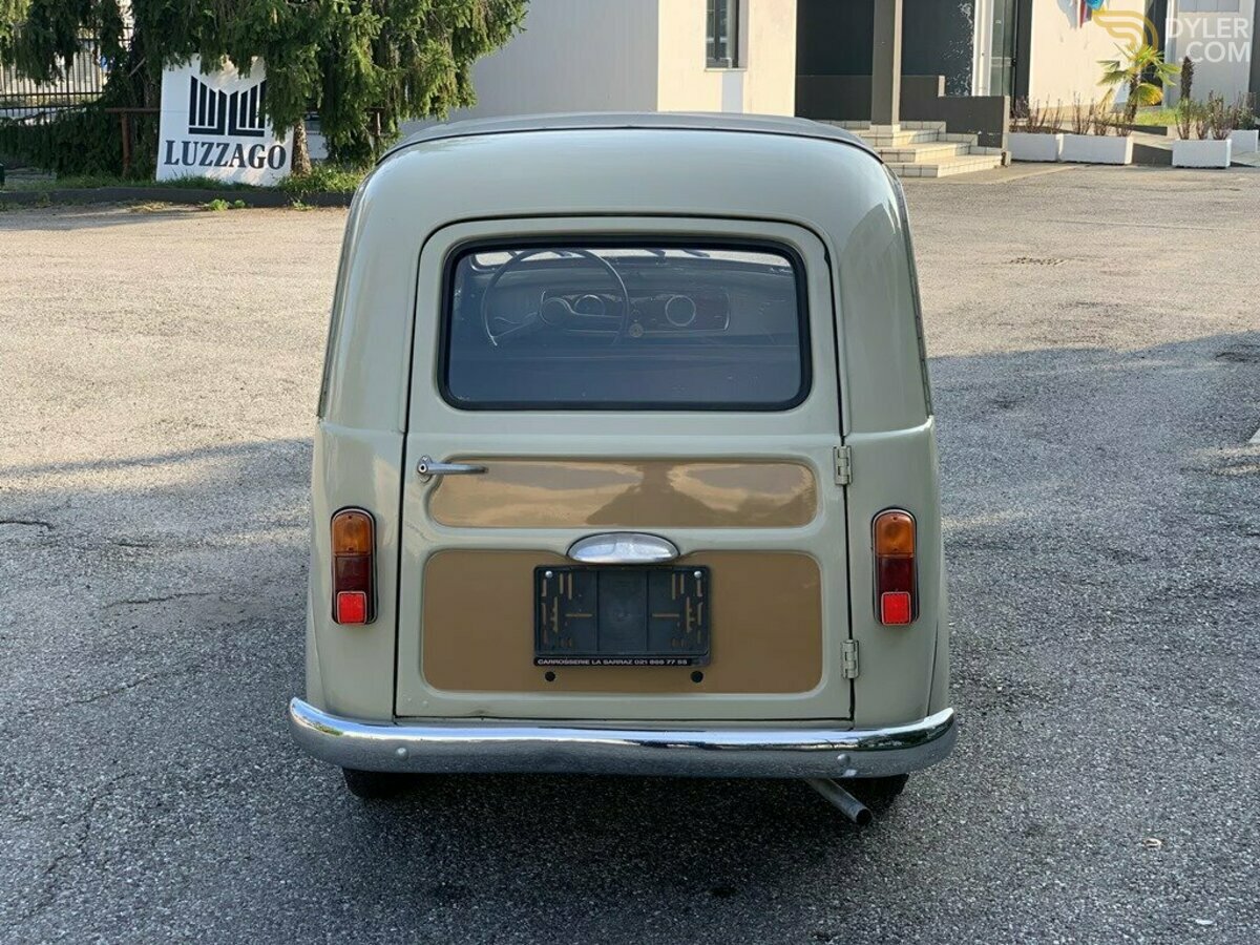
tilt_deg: -12.3
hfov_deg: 36.8
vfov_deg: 28.0
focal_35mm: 52
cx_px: 630
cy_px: 472
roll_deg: -0.4
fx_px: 1893
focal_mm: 6
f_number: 2.4
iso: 16
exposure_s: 1/204
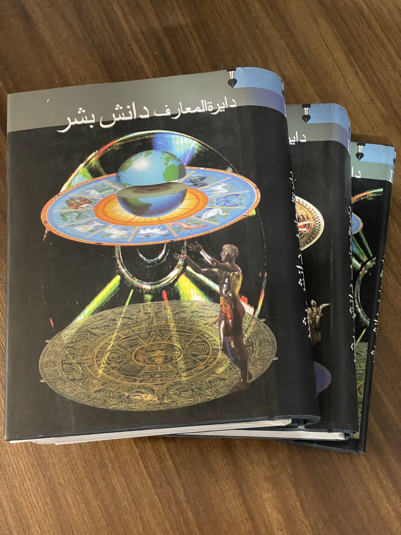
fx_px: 803
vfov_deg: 36.8
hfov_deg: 28.0
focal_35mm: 52
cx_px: 200
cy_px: 268
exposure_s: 1/33
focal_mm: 6
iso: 1000
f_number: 2
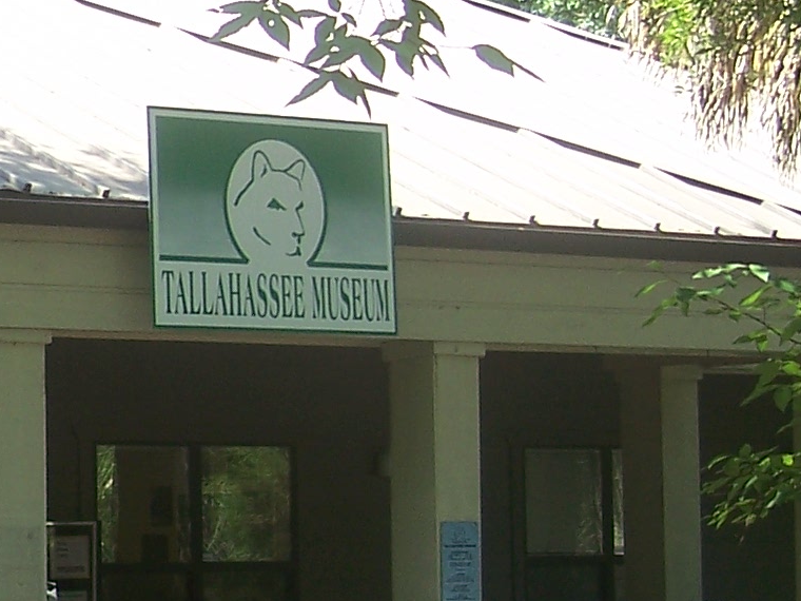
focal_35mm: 159
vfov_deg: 9.3
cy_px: 361
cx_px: -630
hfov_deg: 11.5
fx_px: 3679
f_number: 2.8
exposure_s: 1/160
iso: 64
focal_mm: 7.8
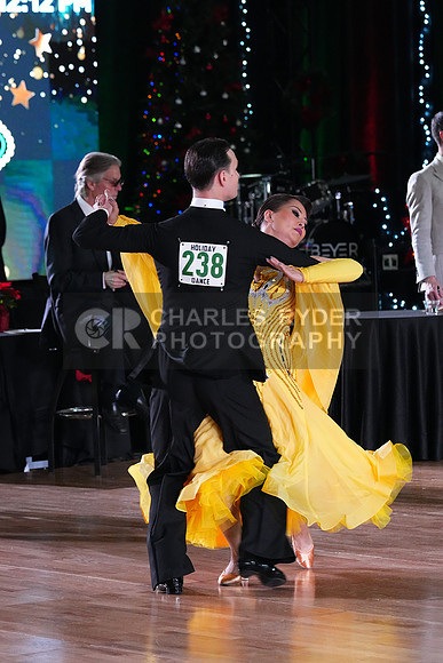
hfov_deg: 7.7
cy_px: 332
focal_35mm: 179
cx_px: 222
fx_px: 3302
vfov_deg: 11.5
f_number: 7.1
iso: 10000
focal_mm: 179
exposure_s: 1/400
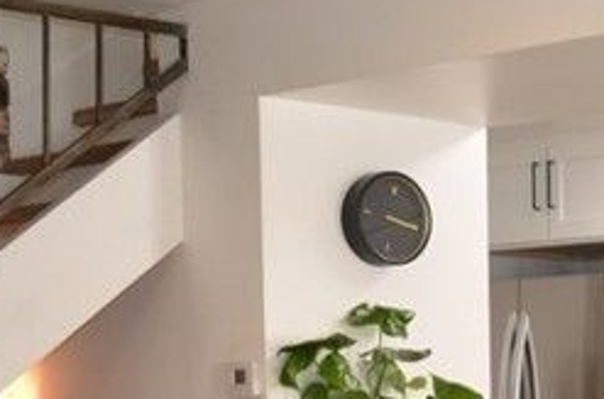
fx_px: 1873
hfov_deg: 16.7
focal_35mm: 112
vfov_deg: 11.7
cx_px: 905
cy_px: 580
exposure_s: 1/100
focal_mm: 18
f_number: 3.5
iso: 400
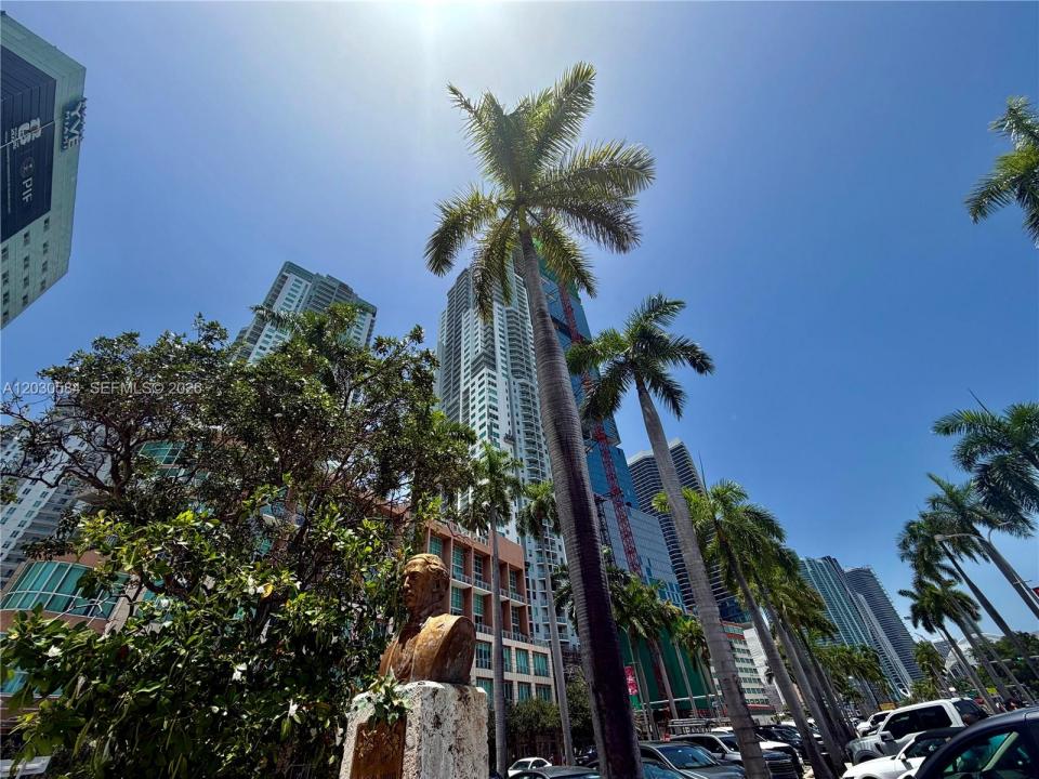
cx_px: 520
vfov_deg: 85.7
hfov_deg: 102.1
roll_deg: +5.7
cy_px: 390
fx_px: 420
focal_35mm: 14
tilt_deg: +41.6
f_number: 2.2
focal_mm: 2.22
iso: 20
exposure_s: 1/1125
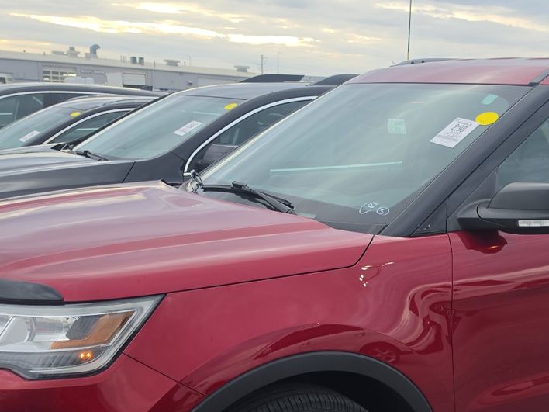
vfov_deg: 27.2
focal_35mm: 52
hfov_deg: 36.0
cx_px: 409
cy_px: 358
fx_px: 825
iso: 10
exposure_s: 1/119
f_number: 1.4
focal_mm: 6.5
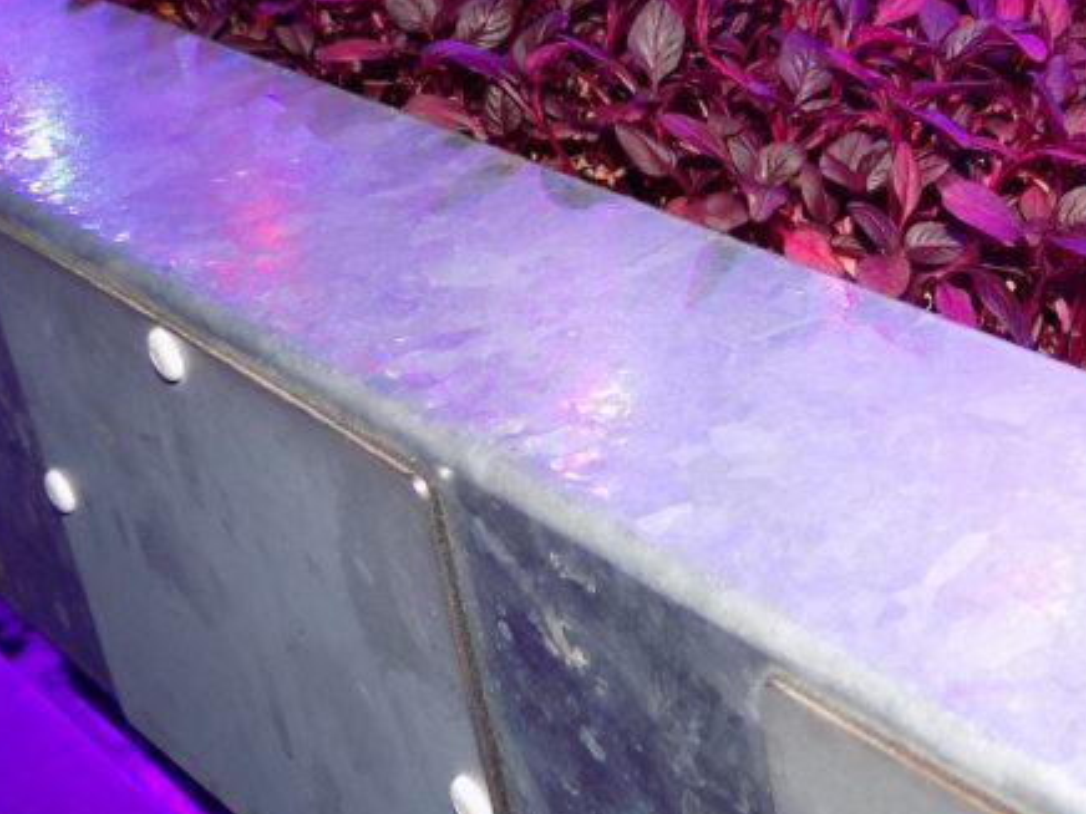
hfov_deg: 32.7
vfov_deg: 25.6
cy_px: -5
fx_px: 1694
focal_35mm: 54
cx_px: 1086
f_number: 3.1
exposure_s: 1/100
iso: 80
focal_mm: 4
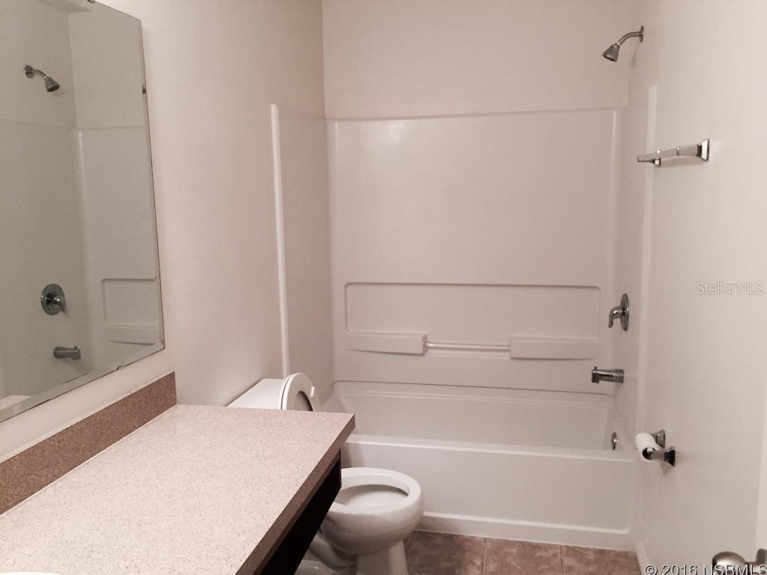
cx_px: 384
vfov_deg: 48.2
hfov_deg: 61.7
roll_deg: -0.4
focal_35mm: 29
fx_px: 643
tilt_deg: -8.4
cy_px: 288
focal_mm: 4.15
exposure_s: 1/30
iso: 125
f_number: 2.2
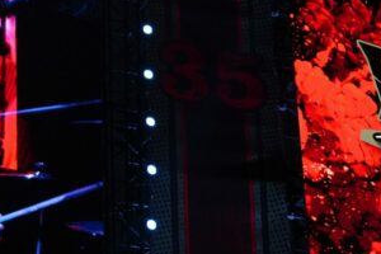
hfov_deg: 16.1
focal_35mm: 123
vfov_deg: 11.1
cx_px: -64
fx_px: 1302
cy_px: 119
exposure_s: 1/160
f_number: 4
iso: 1250
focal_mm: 32
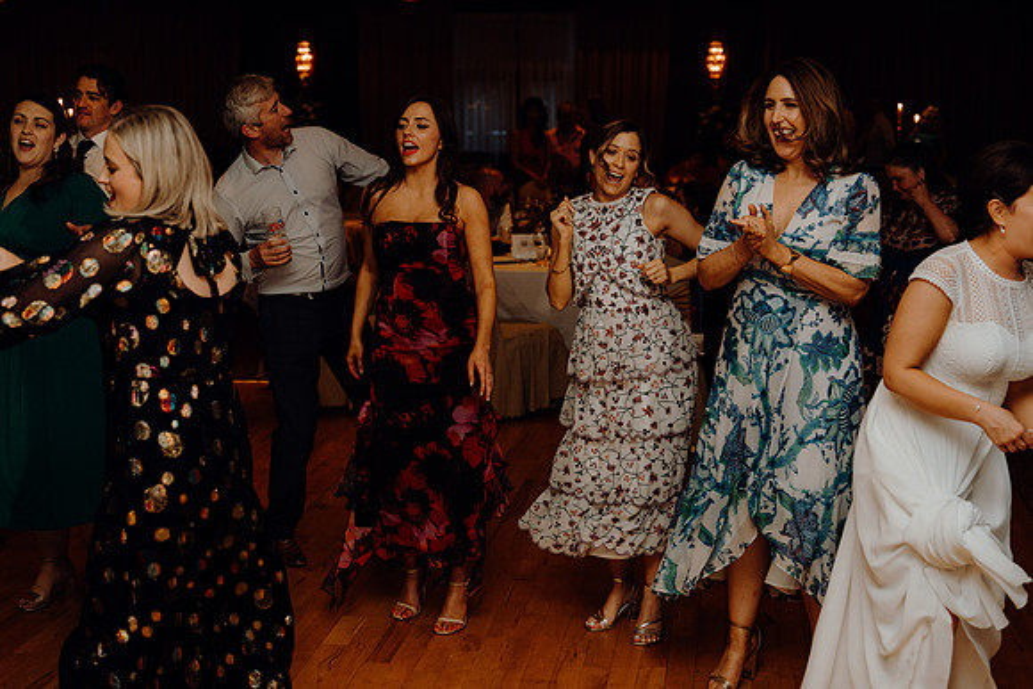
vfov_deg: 27.0
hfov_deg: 39.6
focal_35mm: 50
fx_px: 1435
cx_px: 516
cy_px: 344
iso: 1250
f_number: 2.8
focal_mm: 50
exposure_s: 1/160
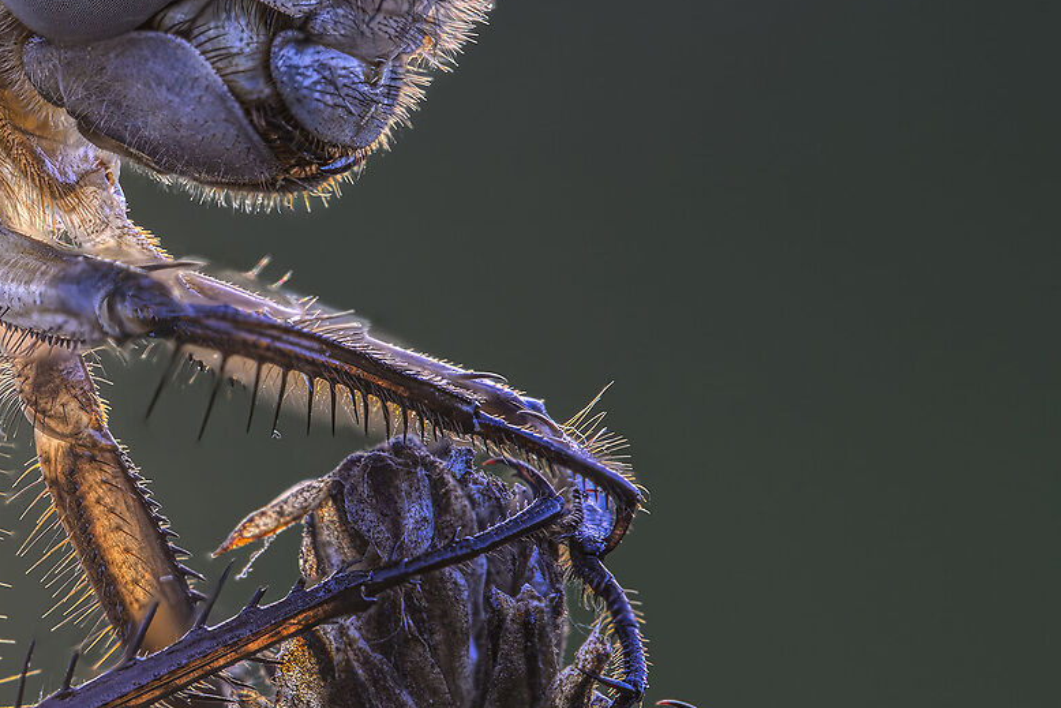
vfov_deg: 2.5
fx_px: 16359
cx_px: -312
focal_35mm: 555
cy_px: 394
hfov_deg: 3.7
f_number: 7.1
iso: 200
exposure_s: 1/3
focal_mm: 180
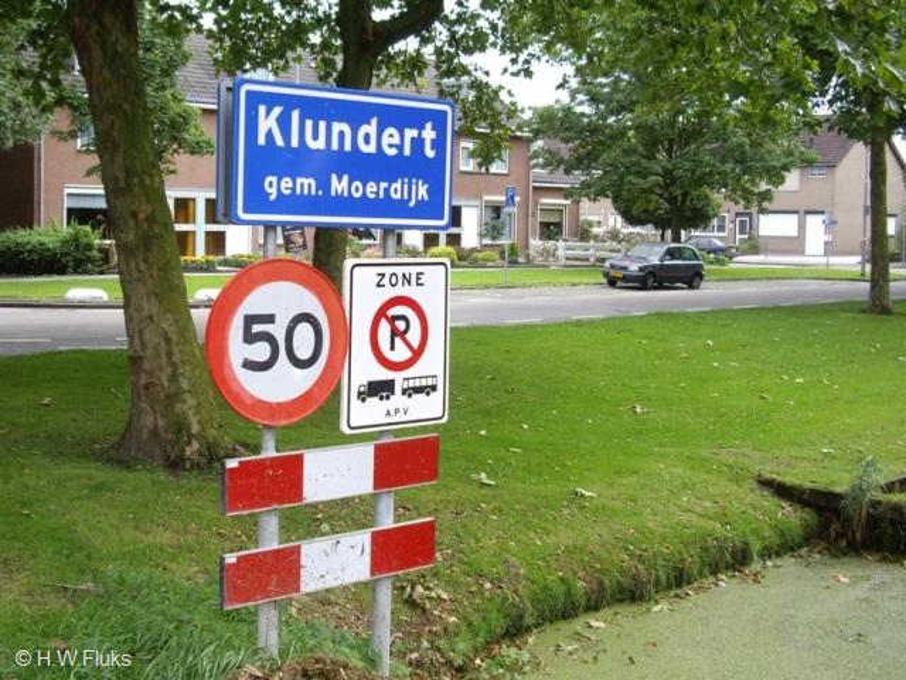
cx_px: 453
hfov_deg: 49.0
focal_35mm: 38
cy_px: 340
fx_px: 995
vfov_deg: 37.7
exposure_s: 1/160
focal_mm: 7.9
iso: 100
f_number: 2.8
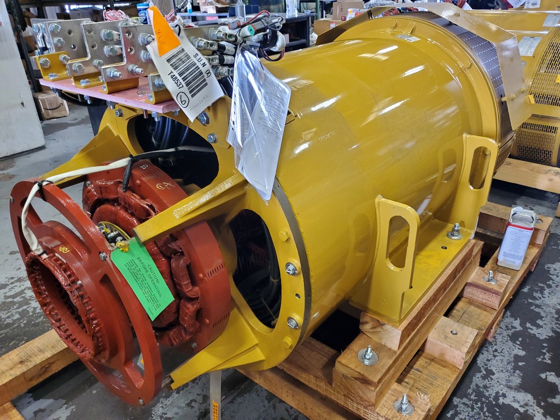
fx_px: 421
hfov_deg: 67.3
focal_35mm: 26
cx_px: 280
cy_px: 210
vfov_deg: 53.1
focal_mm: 4.3
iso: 320
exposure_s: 1/40
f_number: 1.5
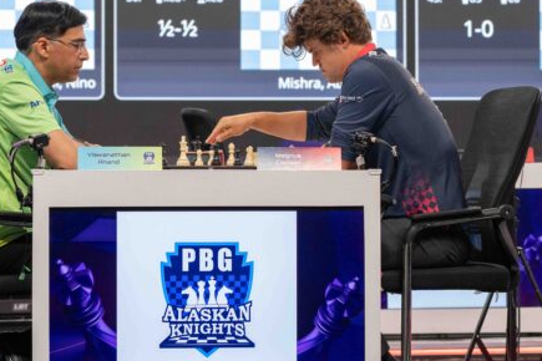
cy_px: 153
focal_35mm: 160
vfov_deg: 8.6
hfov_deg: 12.8
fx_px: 2409
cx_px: 278
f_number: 5.6
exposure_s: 1/400
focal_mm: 100
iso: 3200
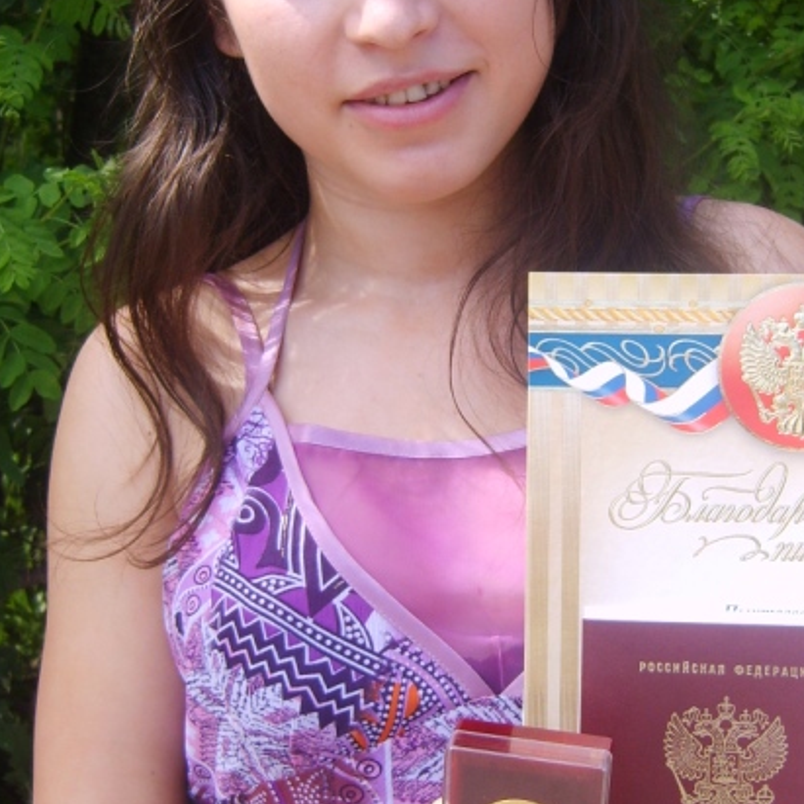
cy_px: 424
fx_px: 2023
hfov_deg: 22.4
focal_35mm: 77
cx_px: 514
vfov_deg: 22.5
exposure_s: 1/350
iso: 50
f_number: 2.8
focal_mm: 7.4
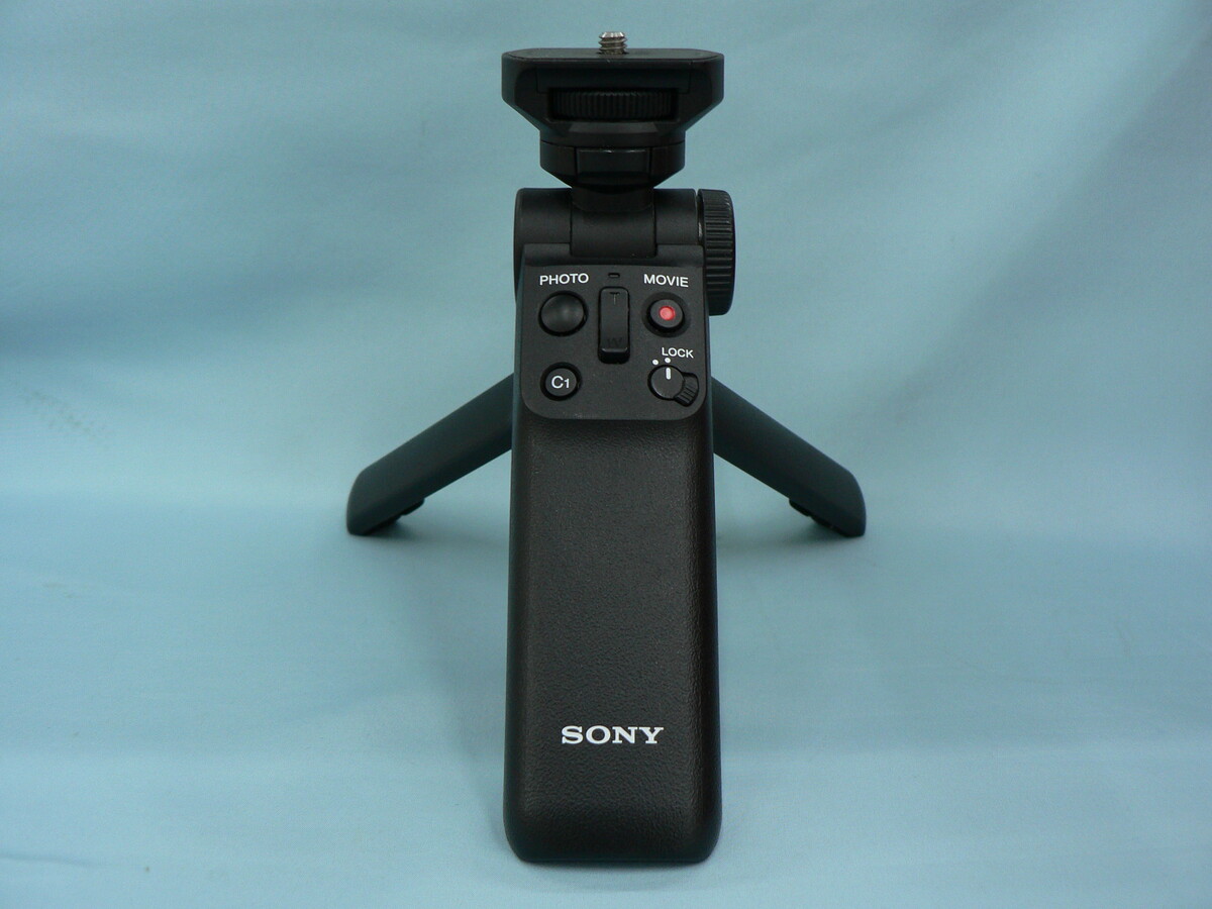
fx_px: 1260
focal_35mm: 36
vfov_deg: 39.7
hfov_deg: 51.4
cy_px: 454
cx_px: 606
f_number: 2.8
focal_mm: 6
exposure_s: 1/50
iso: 100
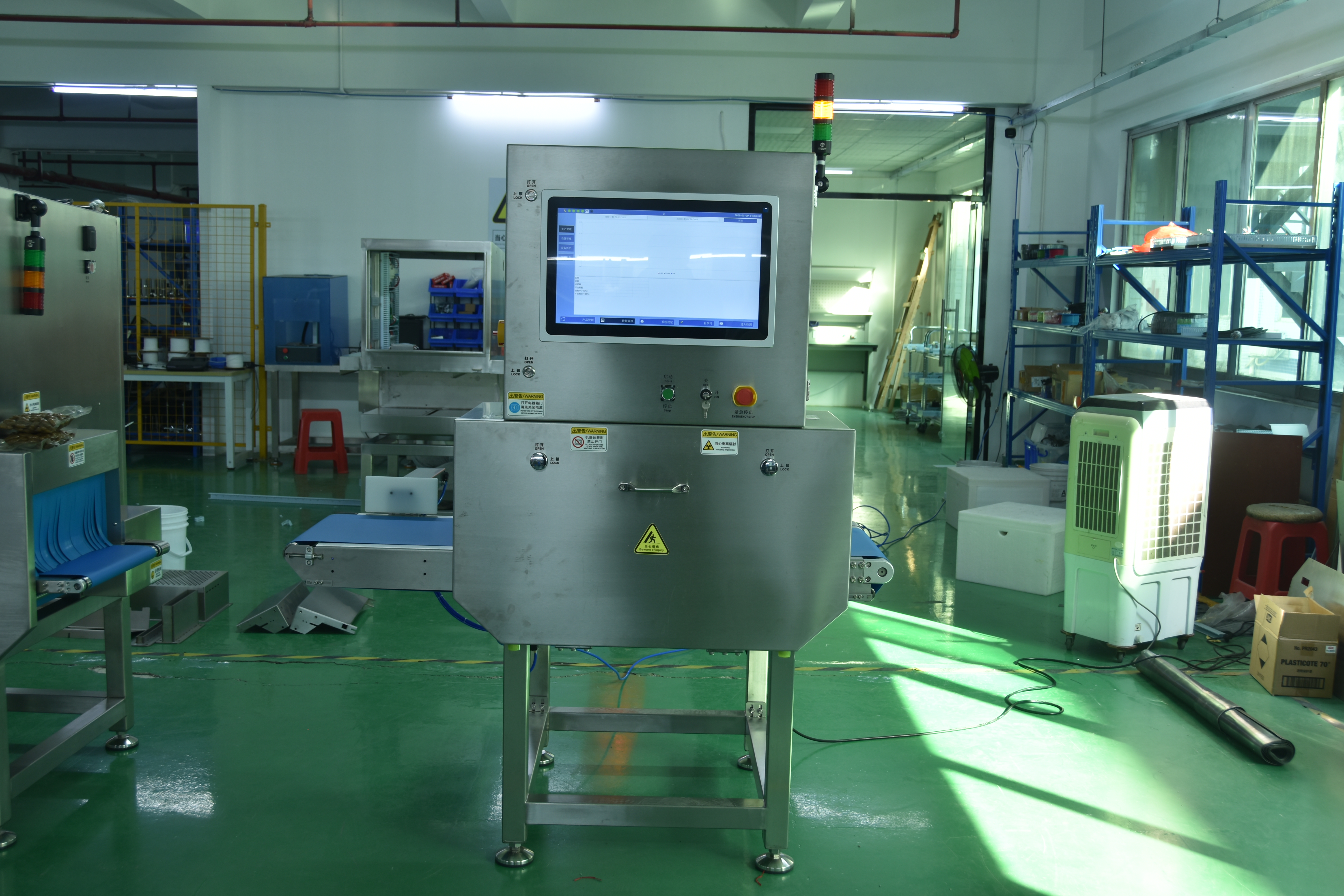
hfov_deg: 53.1
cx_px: 672
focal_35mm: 36
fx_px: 1344
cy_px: 448
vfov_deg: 36.9
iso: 100
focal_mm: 24
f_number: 4.5
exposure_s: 1/25
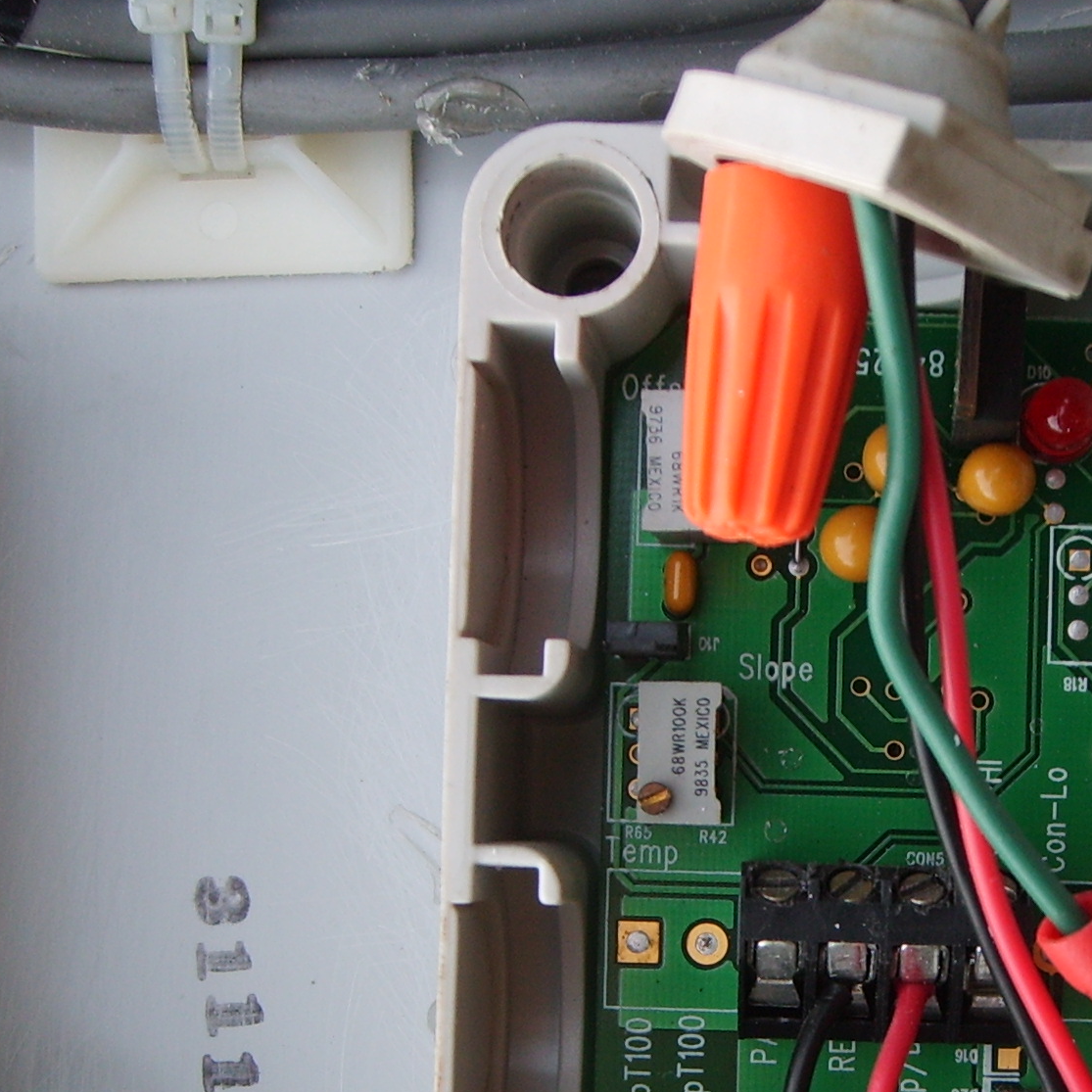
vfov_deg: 24.0
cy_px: 839
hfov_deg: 24.1
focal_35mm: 71
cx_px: 796
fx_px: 2534
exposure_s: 1/60
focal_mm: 5.8
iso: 50
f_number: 2.8
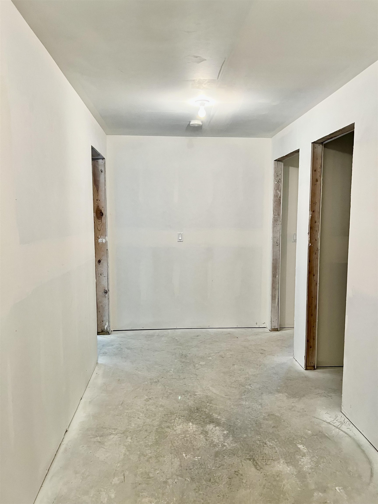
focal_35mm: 26
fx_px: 379
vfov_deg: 67.3
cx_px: 189
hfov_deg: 53.1
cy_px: 252
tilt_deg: -4.8
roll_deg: +0.5
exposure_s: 1/60
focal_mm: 5.7
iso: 125
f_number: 1.5
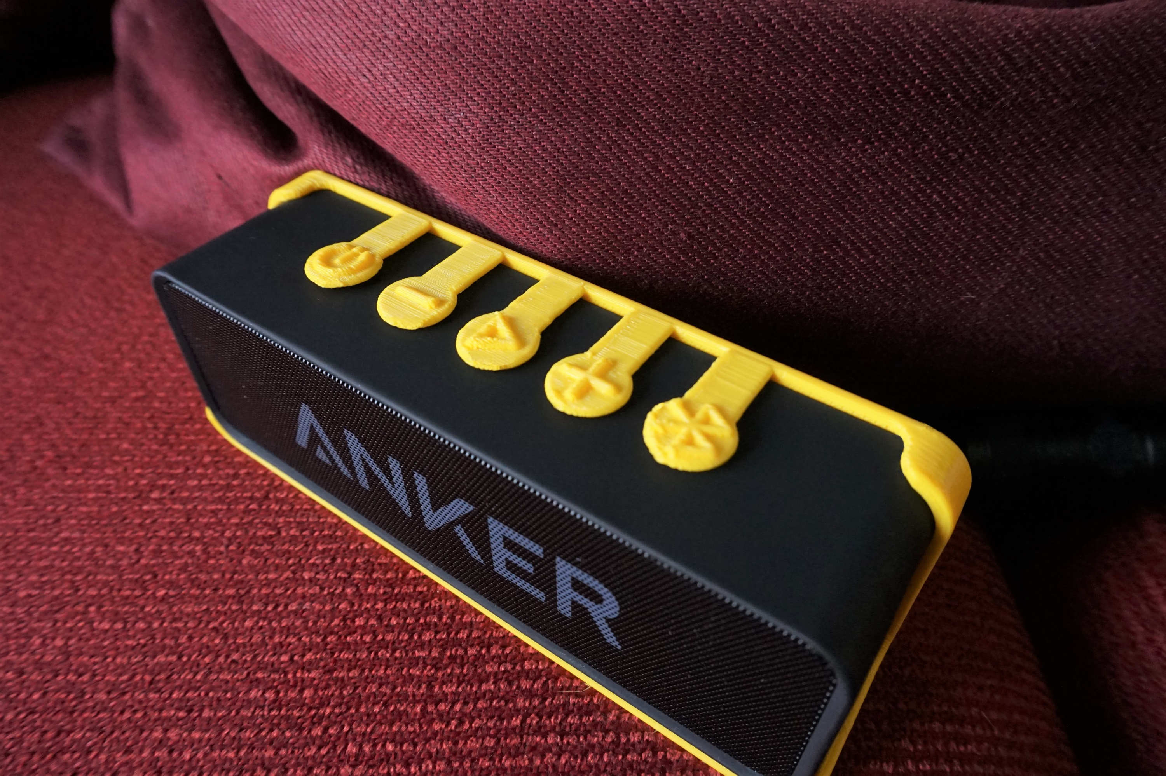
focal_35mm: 24
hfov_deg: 73.8
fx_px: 777
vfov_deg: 53.1
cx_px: 583
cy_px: 388
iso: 1600
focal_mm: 16
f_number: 6.3
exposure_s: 1/60
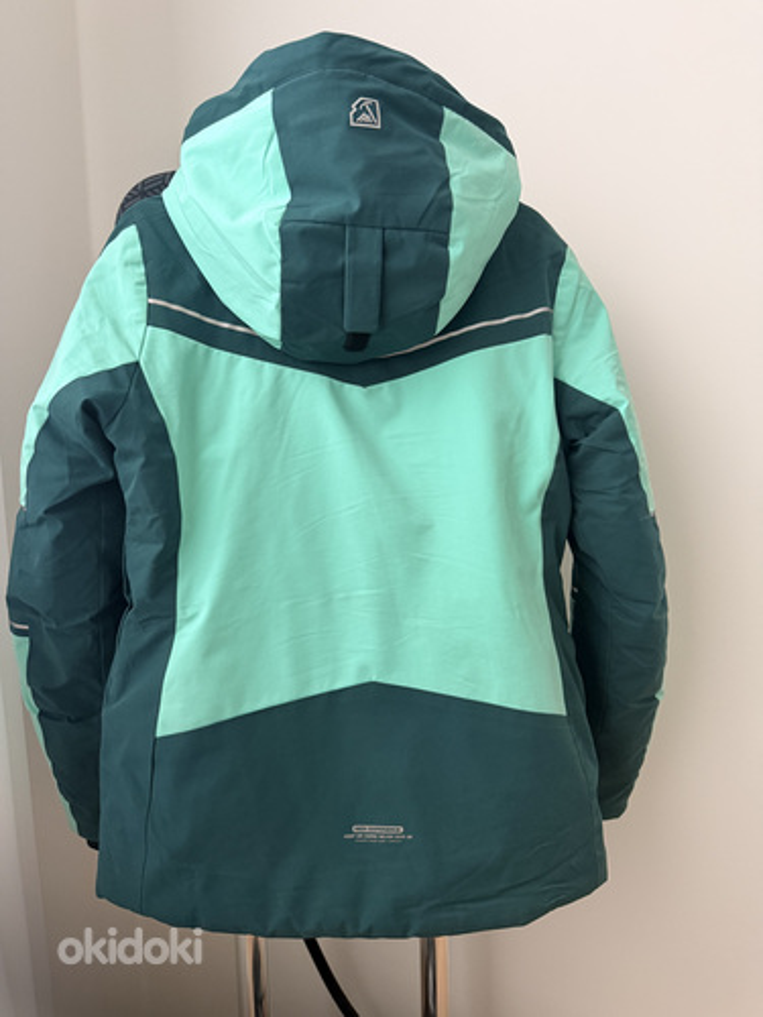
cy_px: 508
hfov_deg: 56.8
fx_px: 705
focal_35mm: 24
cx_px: 382
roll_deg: +0.6
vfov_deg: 71.6
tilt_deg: -5.4
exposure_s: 1/60
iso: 400
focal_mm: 6.76
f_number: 1.78
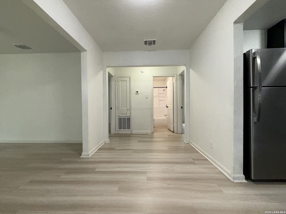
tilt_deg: +0.0
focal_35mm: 14
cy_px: 107
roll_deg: +0.5
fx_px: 116
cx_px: 143
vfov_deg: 85.7
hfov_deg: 102.1
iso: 160
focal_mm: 2.22
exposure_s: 1/120
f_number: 2.2
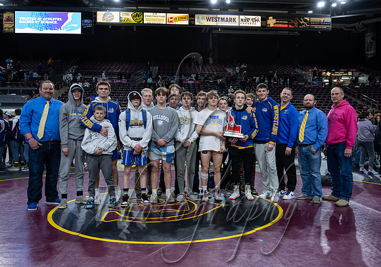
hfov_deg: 58.7
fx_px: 338
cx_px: 197
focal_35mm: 31
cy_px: 126
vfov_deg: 43.0
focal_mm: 28.5
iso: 450
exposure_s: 1/125
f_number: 4
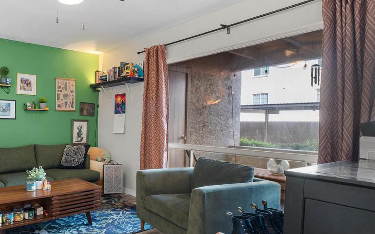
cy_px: 112
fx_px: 255
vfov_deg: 49.2
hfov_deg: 67.2
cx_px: 87
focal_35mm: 25
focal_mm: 10
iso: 250
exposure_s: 4
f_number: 9
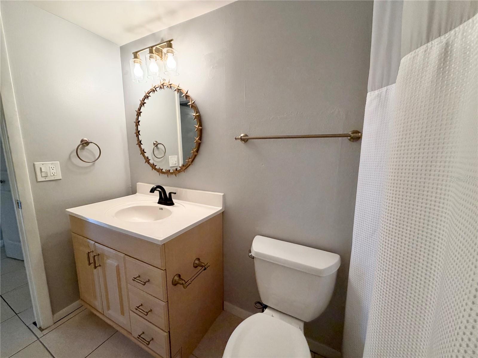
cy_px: 179
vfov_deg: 85.7
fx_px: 193
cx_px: 239
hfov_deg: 102.1
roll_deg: +0.0
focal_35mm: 14
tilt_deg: -9.4
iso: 320
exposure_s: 1/120
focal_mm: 2.22
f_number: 2.2
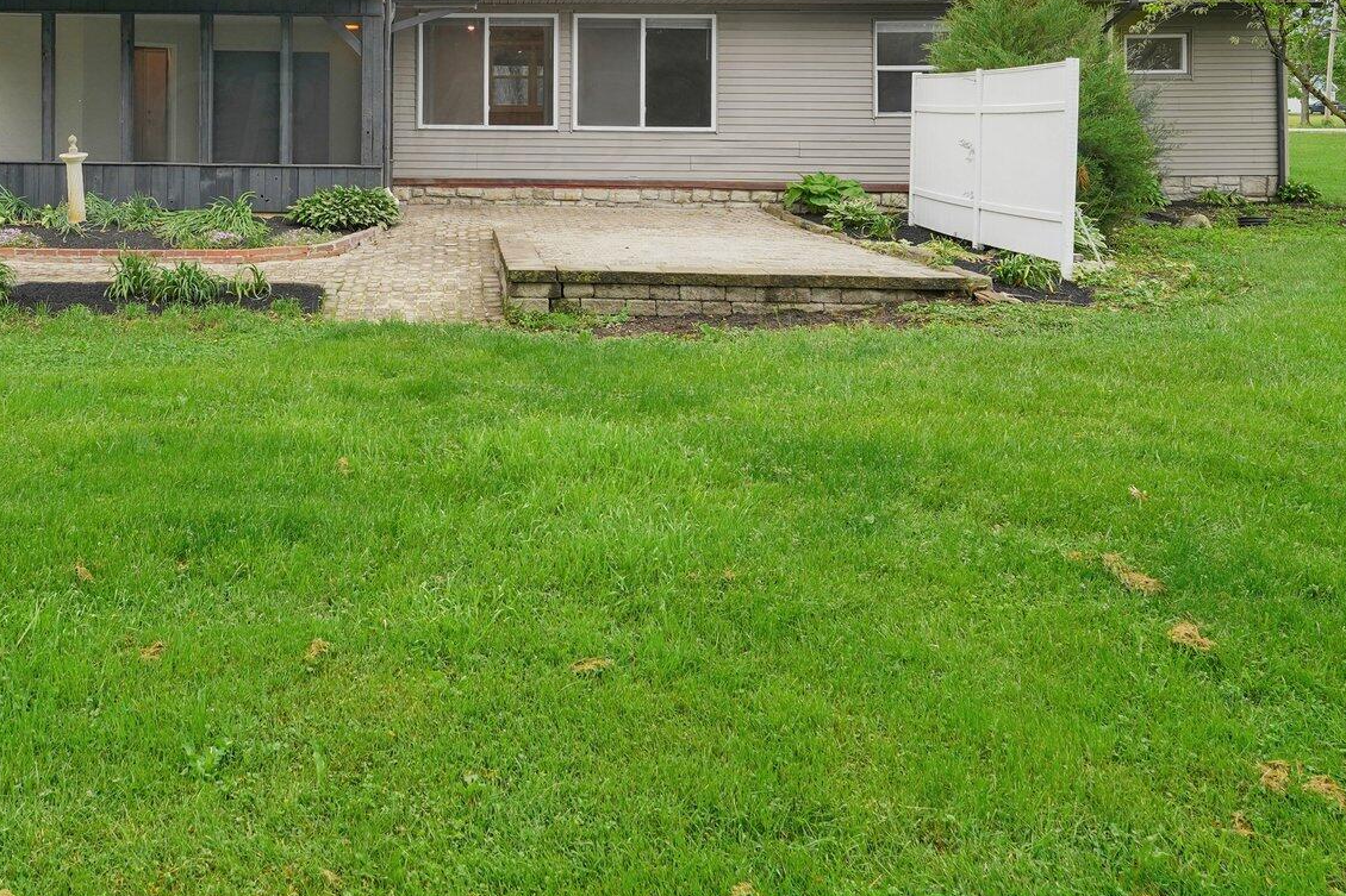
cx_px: 392
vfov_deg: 40.2
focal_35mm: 31
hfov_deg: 58.7
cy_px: 121
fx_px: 1145
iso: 640
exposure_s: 1/160
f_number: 6.3
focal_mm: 16.9
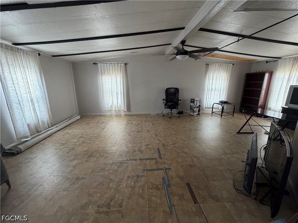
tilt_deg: -14.5
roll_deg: +1.2
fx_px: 121
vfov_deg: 85.7
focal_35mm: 14
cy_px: 112
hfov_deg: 102.1
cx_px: 149
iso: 320
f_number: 2.2
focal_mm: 2.22
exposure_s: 1/88
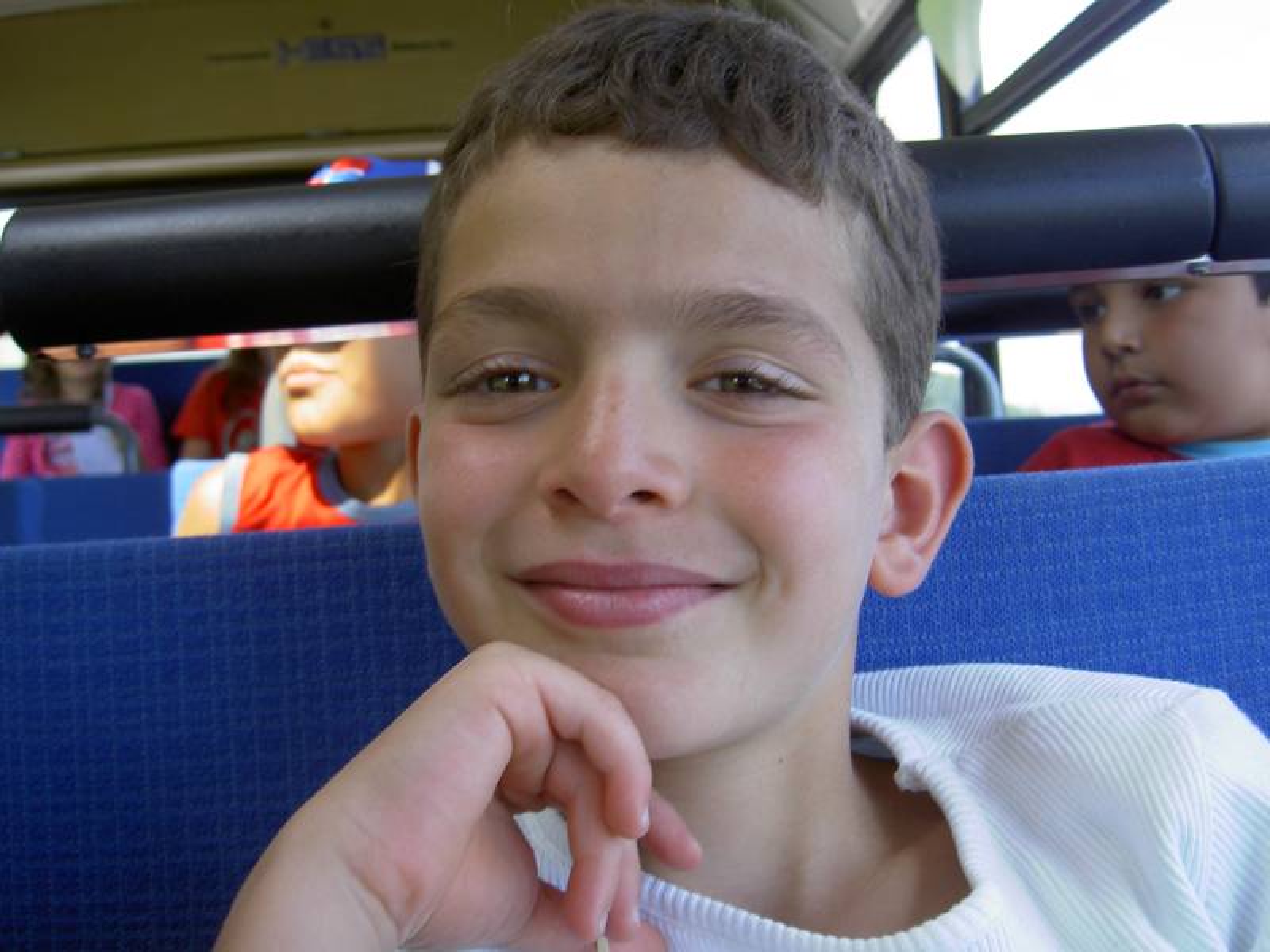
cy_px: 476
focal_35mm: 39
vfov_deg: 36.8
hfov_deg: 47.9
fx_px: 1431
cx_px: 635
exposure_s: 1/125
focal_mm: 8
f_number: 2.8
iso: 100
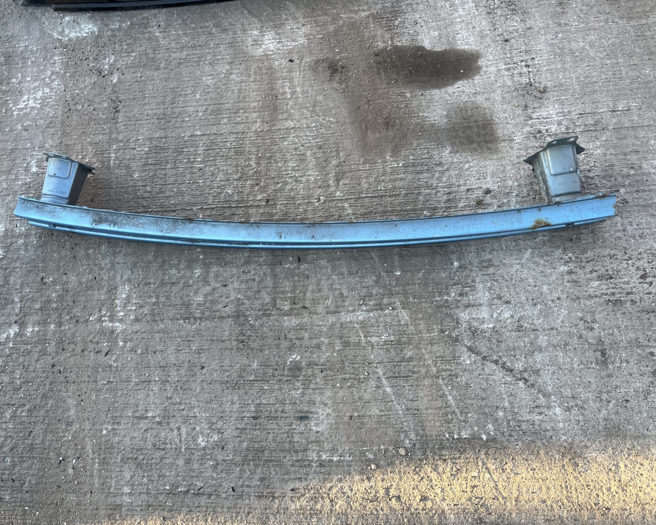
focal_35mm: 28
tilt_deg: -68.4
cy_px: 271
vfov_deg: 51.5
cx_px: 312
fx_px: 544
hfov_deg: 62.2
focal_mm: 5.1
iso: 40
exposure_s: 1/250
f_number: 1.6
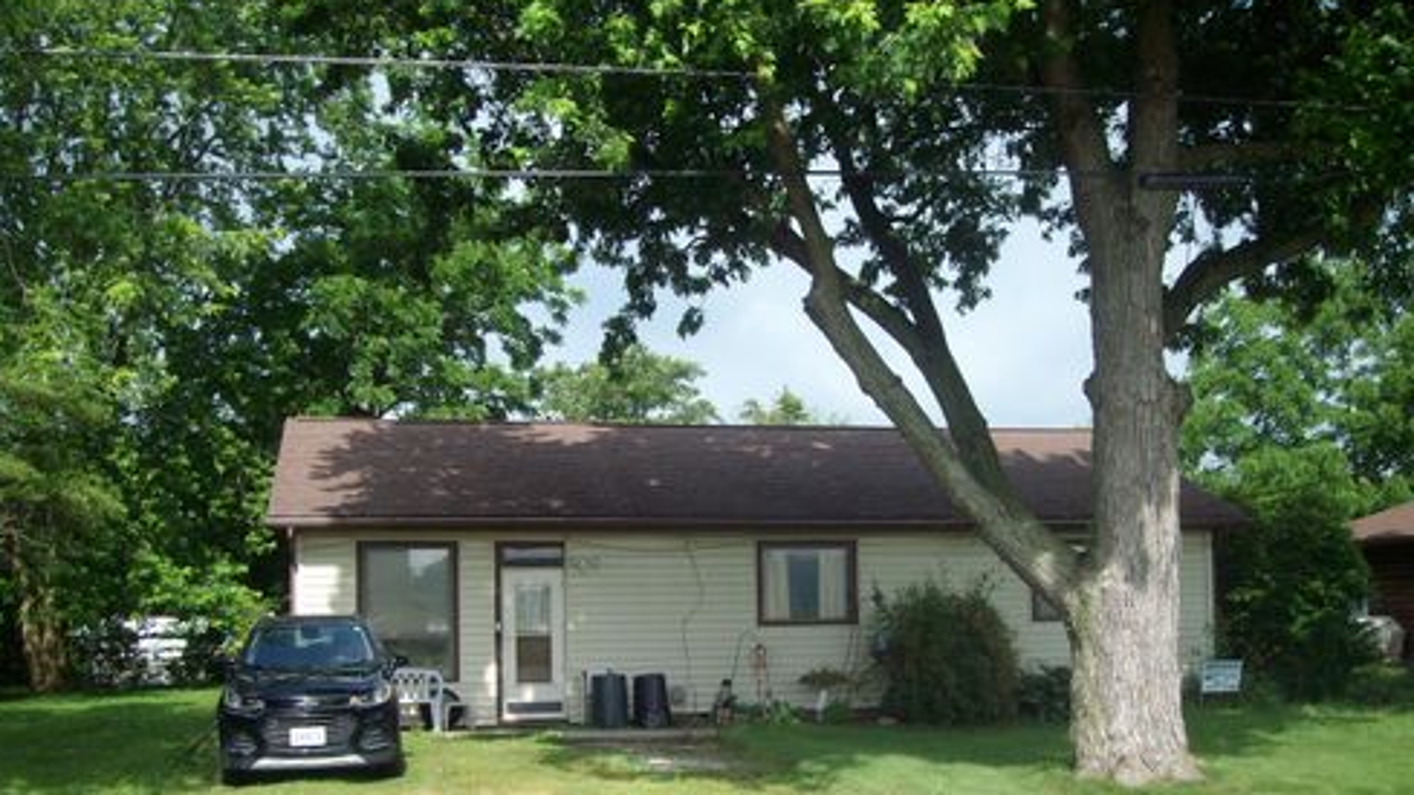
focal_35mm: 39
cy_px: 504
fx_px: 1462
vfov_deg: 30.3
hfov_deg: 51.6
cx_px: 703
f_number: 7.2
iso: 80
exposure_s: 1/138
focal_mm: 5.8
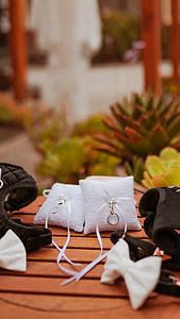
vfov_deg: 37.5
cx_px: 90
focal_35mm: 55
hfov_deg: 21.9
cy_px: 114
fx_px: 466
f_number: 1.4
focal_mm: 35
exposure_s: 1/6400
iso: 250
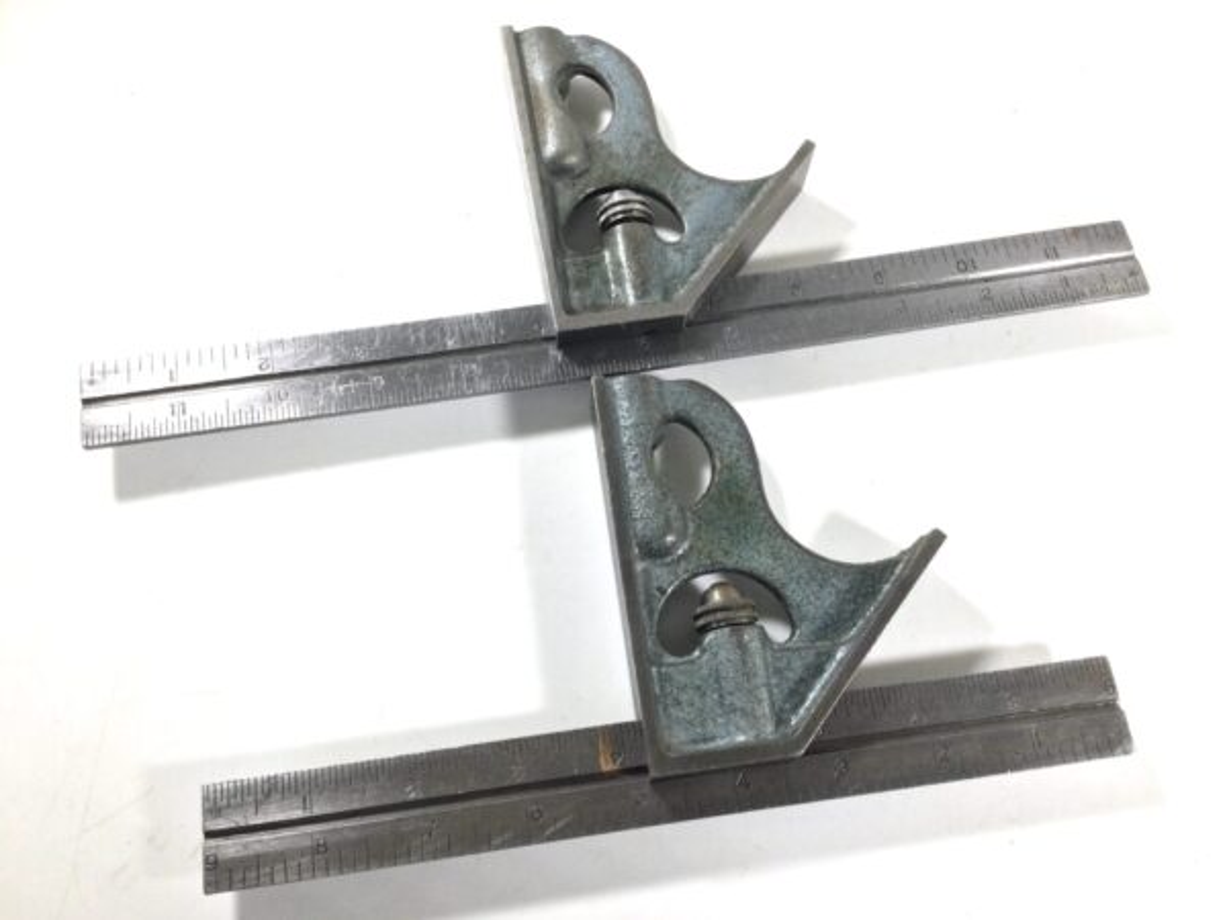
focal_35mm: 31
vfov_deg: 45.4
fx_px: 1099
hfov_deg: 58.4
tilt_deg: -68.0
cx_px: 614
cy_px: 460
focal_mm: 3.3
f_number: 2.4
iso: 40
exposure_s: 1/100
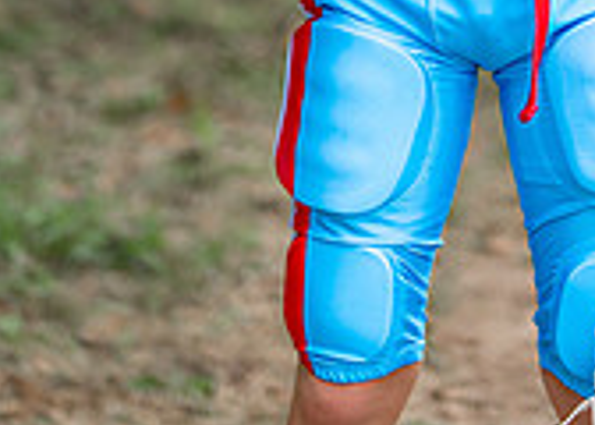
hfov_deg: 8.2
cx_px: 545
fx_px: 4157
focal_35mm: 246
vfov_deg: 5.7
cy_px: -488
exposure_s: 1/2500
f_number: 1.2
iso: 100
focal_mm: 50
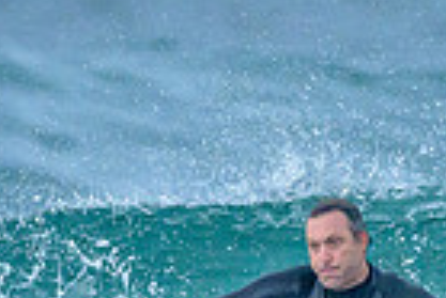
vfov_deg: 0.3
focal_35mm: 4572
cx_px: 169
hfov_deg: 0.5
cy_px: 465
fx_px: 56700
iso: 2000
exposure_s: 1/3200
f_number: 6.3
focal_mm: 800
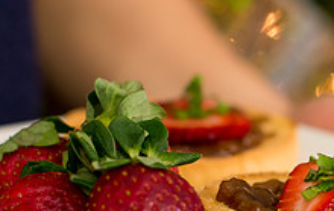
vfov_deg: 8.5
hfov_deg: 13.3
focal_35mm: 155
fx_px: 1415
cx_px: 341
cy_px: 205
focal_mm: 50
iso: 1000
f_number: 3.2
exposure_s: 1/160
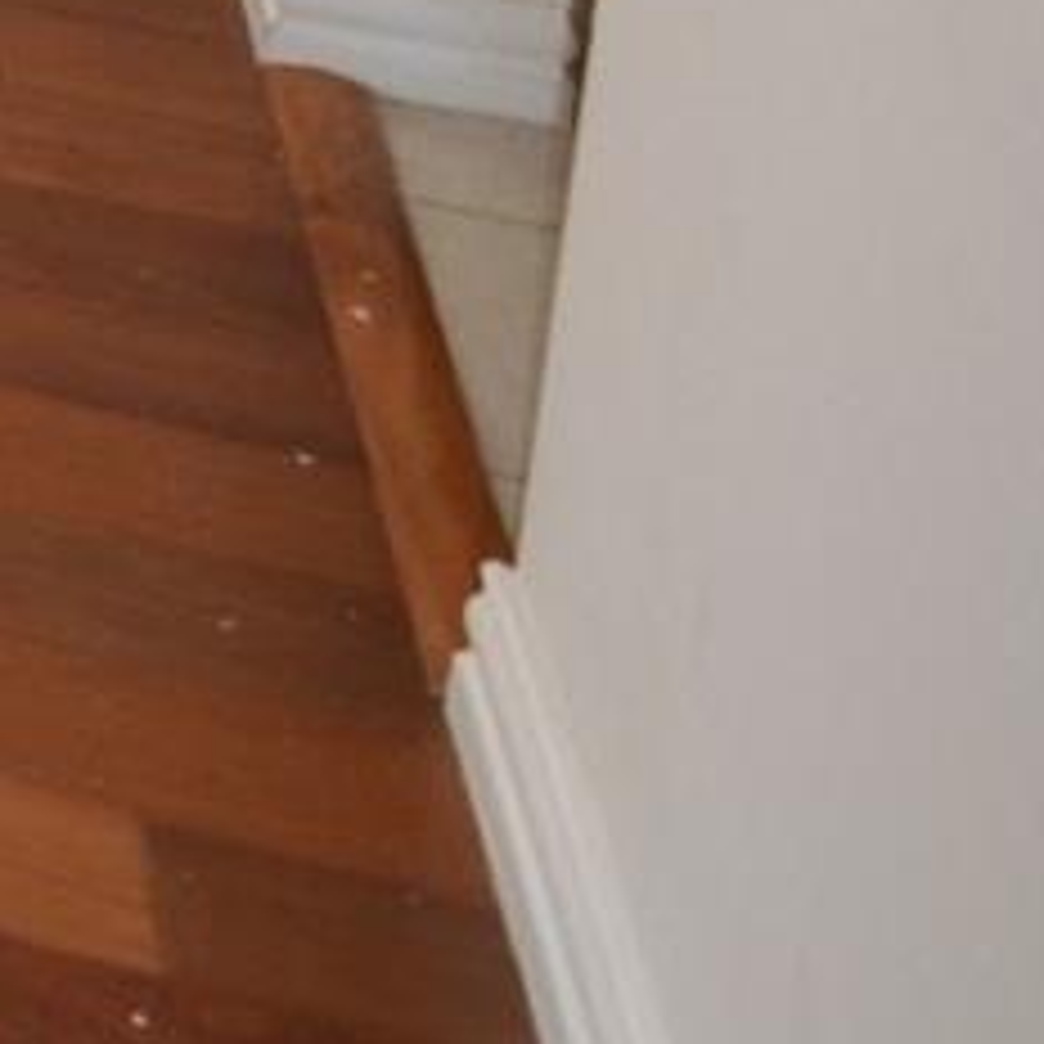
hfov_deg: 8.0
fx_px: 4223
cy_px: -1548
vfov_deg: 11.4
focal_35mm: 124
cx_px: -3172
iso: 400
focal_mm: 11
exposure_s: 1/80
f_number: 2.8
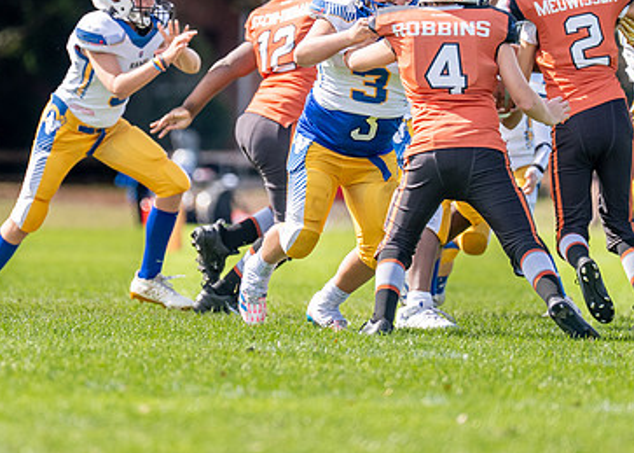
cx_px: 349
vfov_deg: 2.4
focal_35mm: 592
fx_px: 10656
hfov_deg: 3.4
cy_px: 174
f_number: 2.8
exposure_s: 1/2500
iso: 160
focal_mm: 200
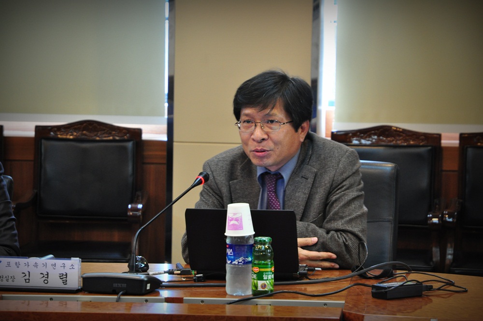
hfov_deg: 16.1
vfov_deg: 10.7
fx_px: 1708
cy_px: 160
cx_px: 242
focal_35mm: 128
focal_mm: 85
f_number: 5.6
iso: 800
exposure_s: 1/13
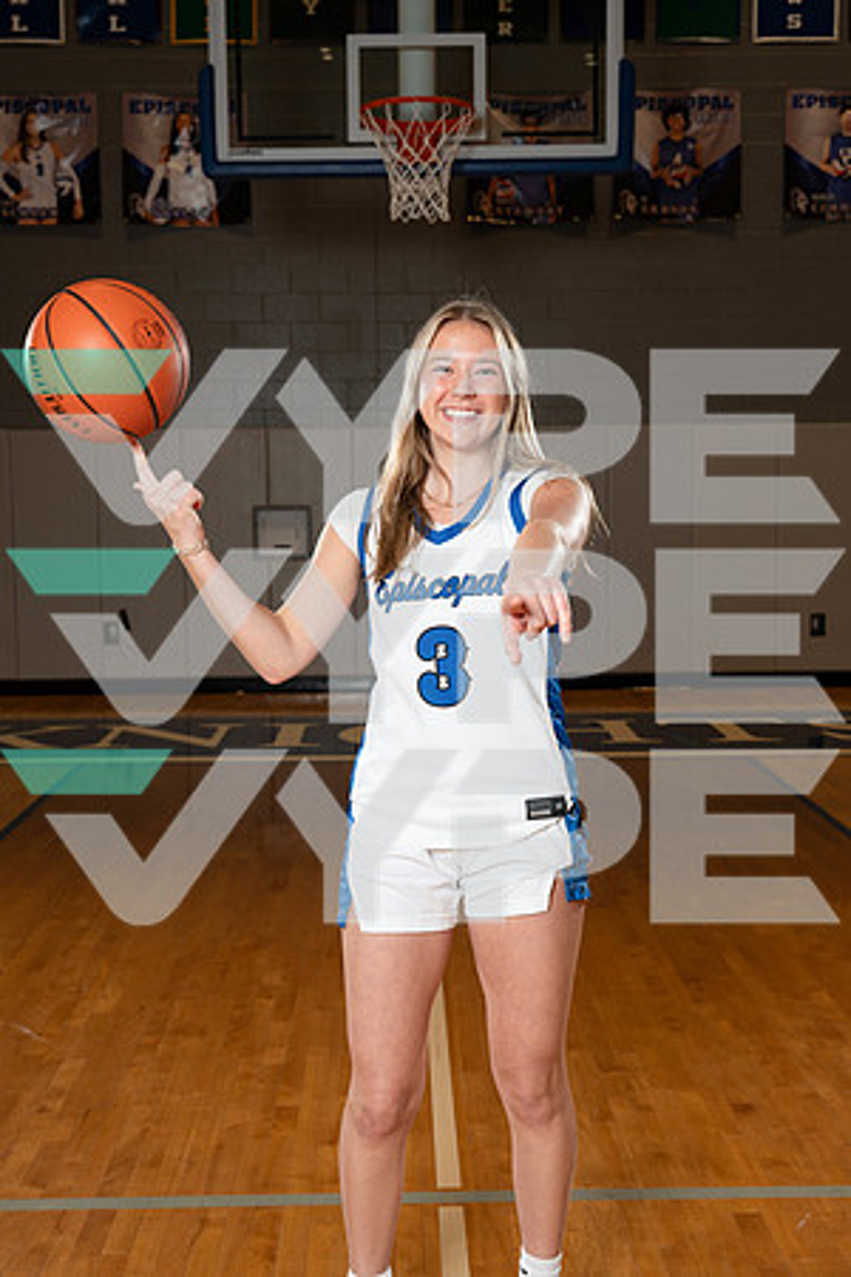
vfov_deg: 45.4
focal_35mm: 43
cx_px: 426
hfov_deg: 31.2
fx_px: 1525
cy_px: 638
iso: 400
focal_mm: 43
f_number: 5.6
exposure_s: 1/250
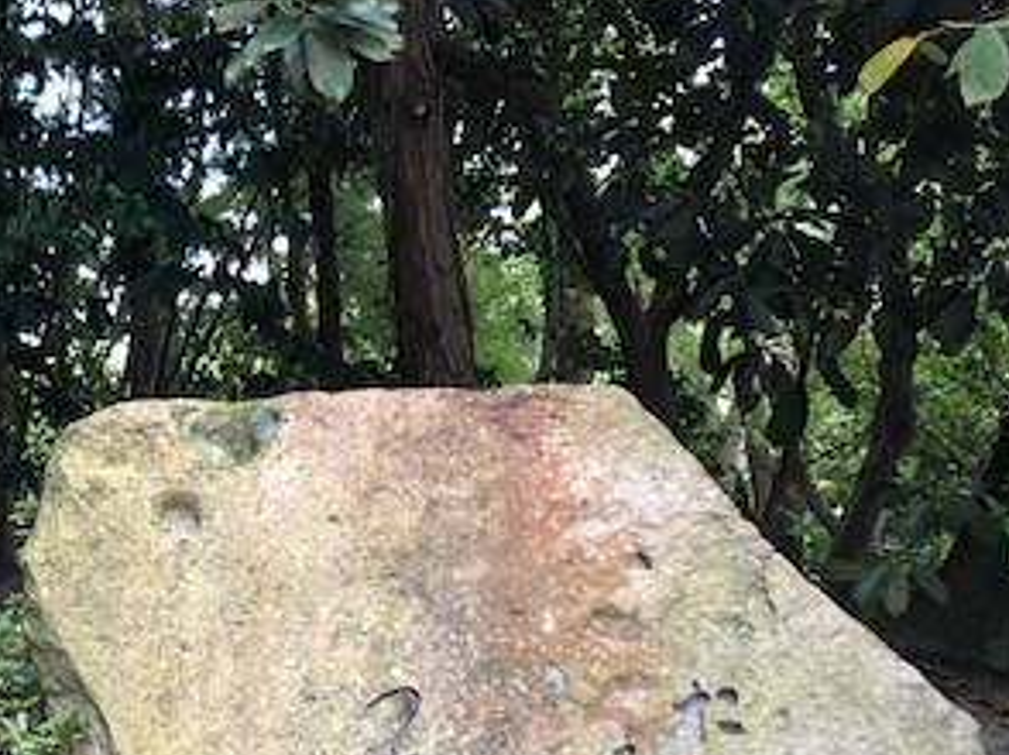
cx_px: -17
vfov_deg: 23.5
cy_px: 645
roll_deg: +1.3
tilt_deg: +1.8
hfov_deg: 29.5
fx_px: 1777
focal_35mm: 61
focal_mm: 3.99
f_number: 1.8
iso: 25
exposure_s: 1/40
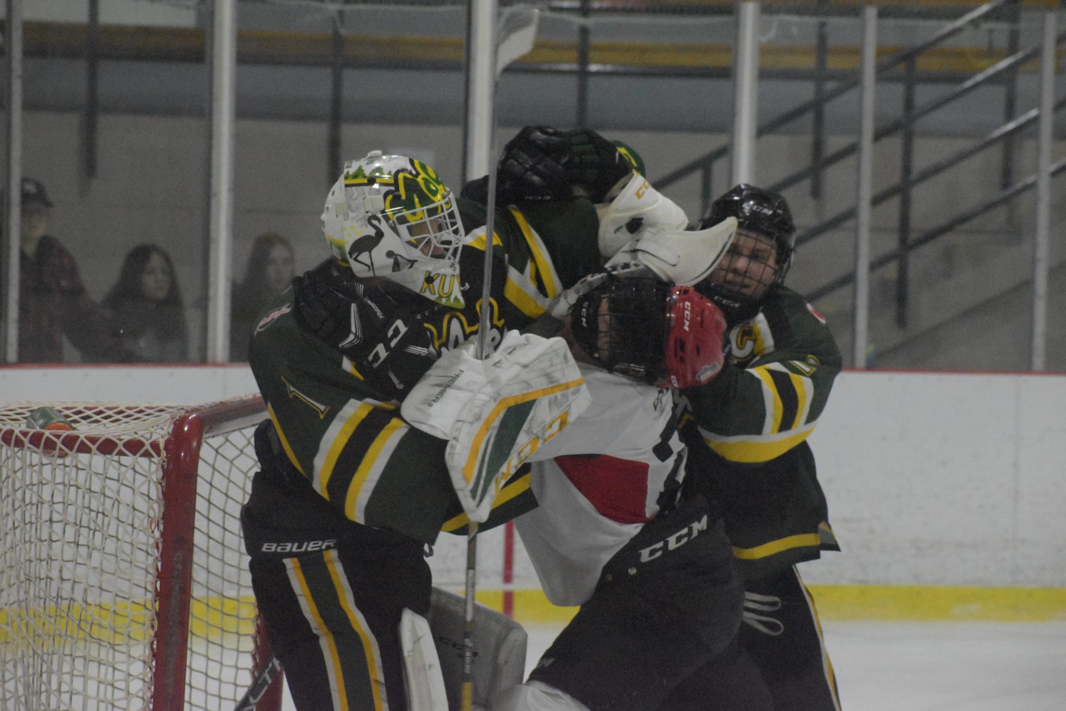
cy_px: 356
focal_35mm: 188
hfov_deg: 11.0
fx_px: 5551
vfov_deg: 7.3
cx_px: 533
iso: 10000
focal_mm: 125
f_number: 7.1
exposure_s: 1/400
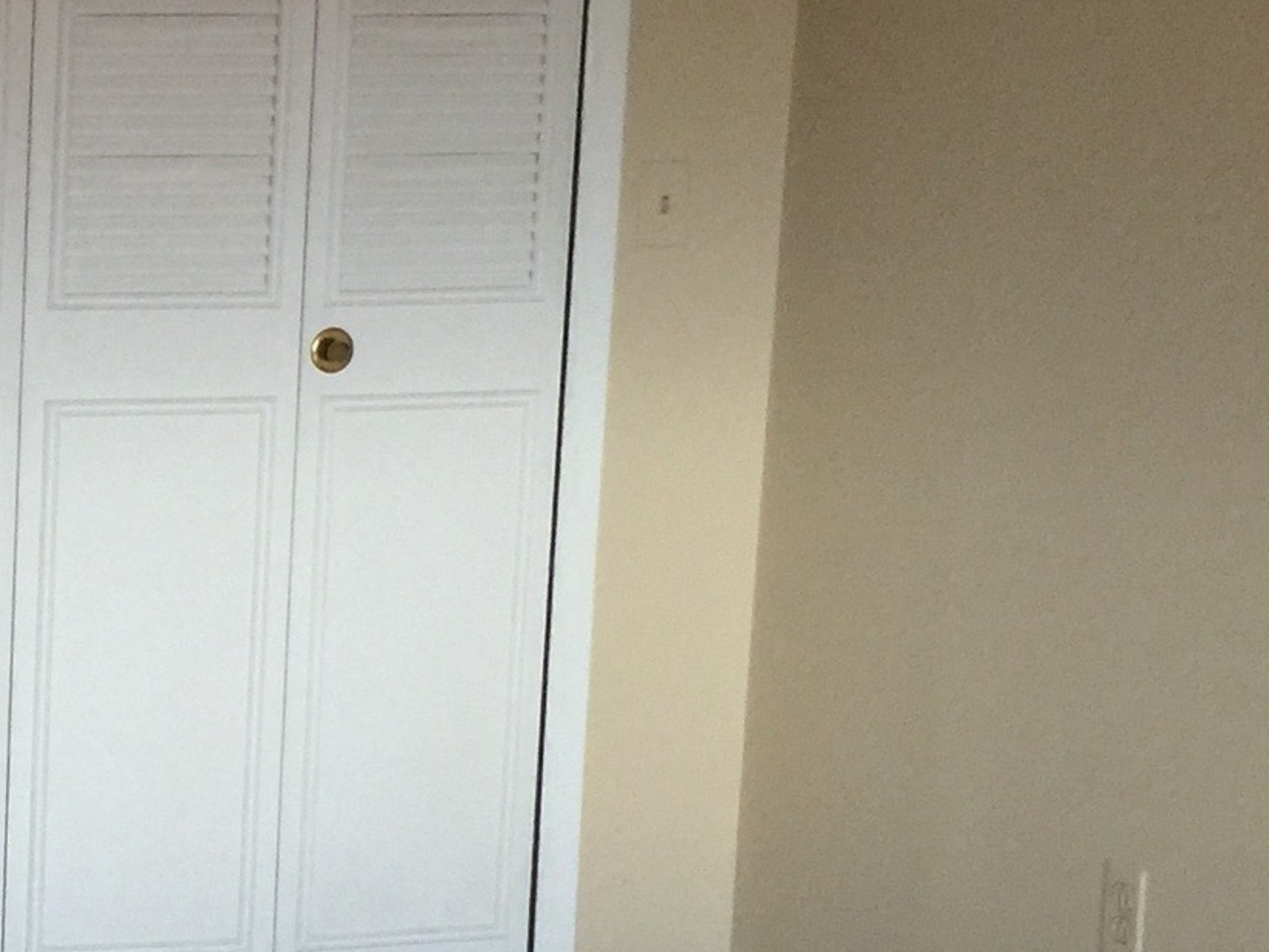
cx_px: -511
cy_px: 652
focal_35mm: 108
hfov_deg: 16.9
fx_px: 3960
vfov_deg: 13.7
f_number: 2.2
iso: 80
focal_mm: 4.15
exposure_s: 1/15
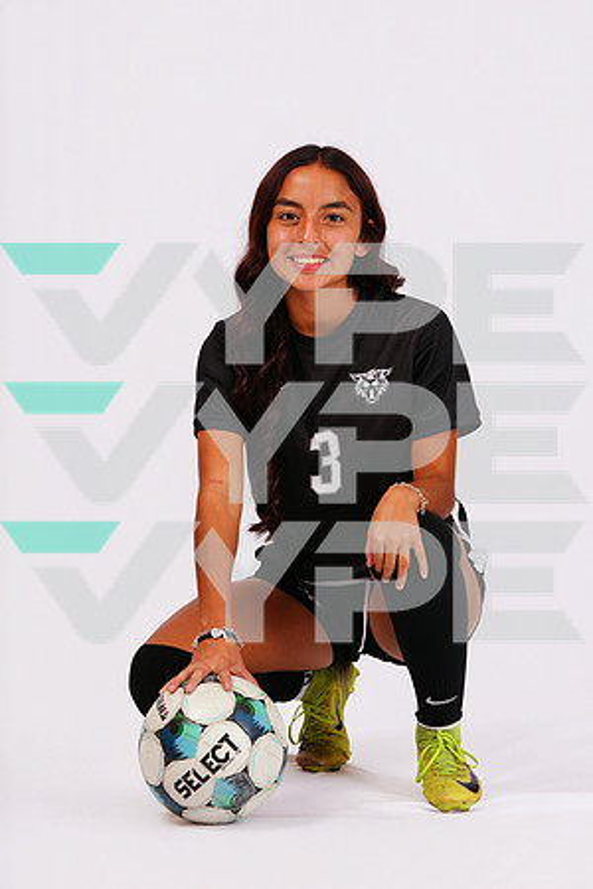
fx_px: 2915
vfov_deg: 17.3
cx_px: 296
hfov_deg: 11.6
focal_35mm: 118
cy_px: 444
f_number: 9
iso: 125
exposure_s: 1/200
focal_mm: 118
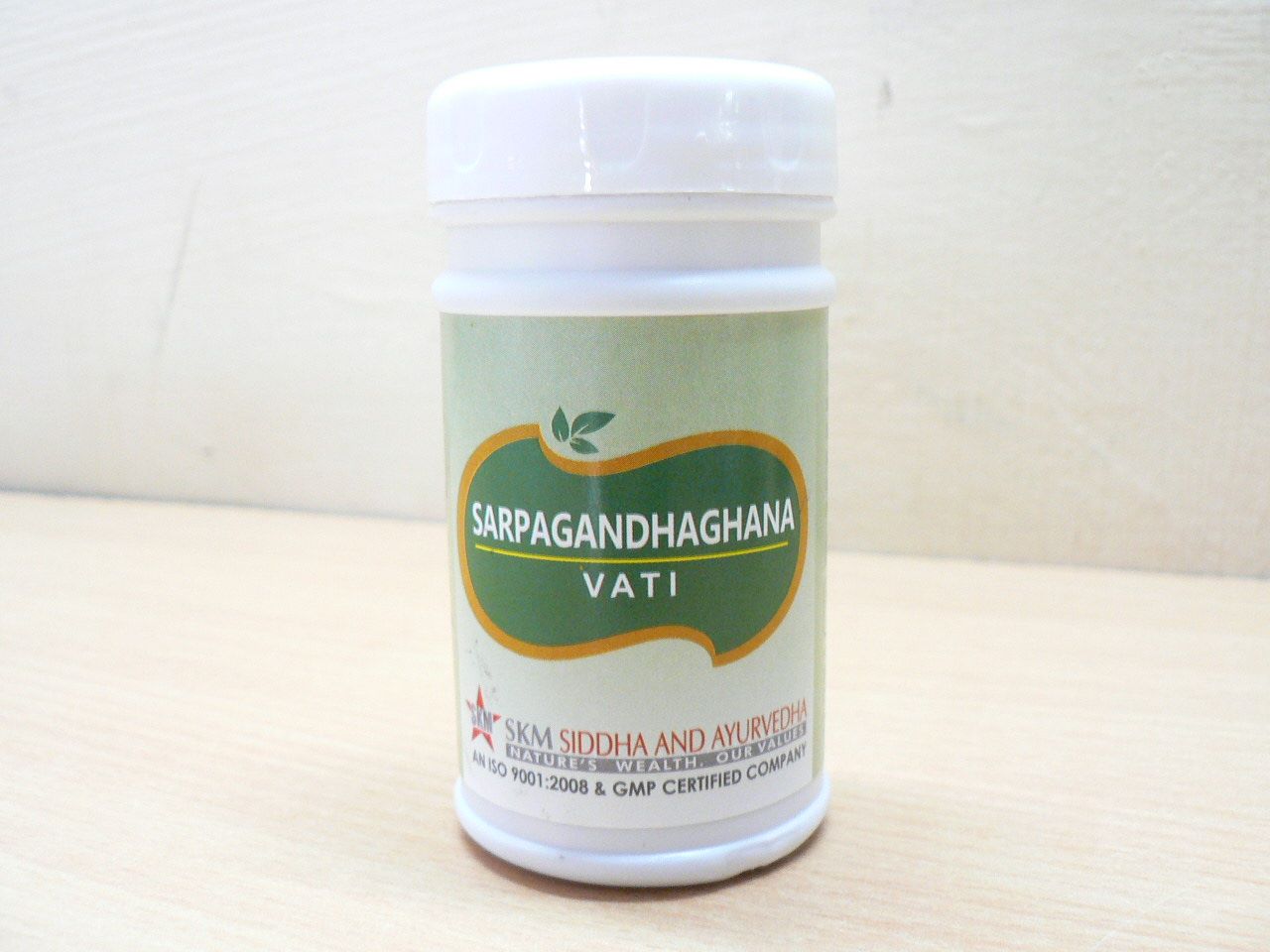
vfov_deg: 39.7
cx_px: 635
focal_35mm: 36
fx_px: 1321
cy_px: 476
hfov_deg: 51.4
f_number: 2.8
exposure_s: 1/5
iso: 200
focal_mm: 6
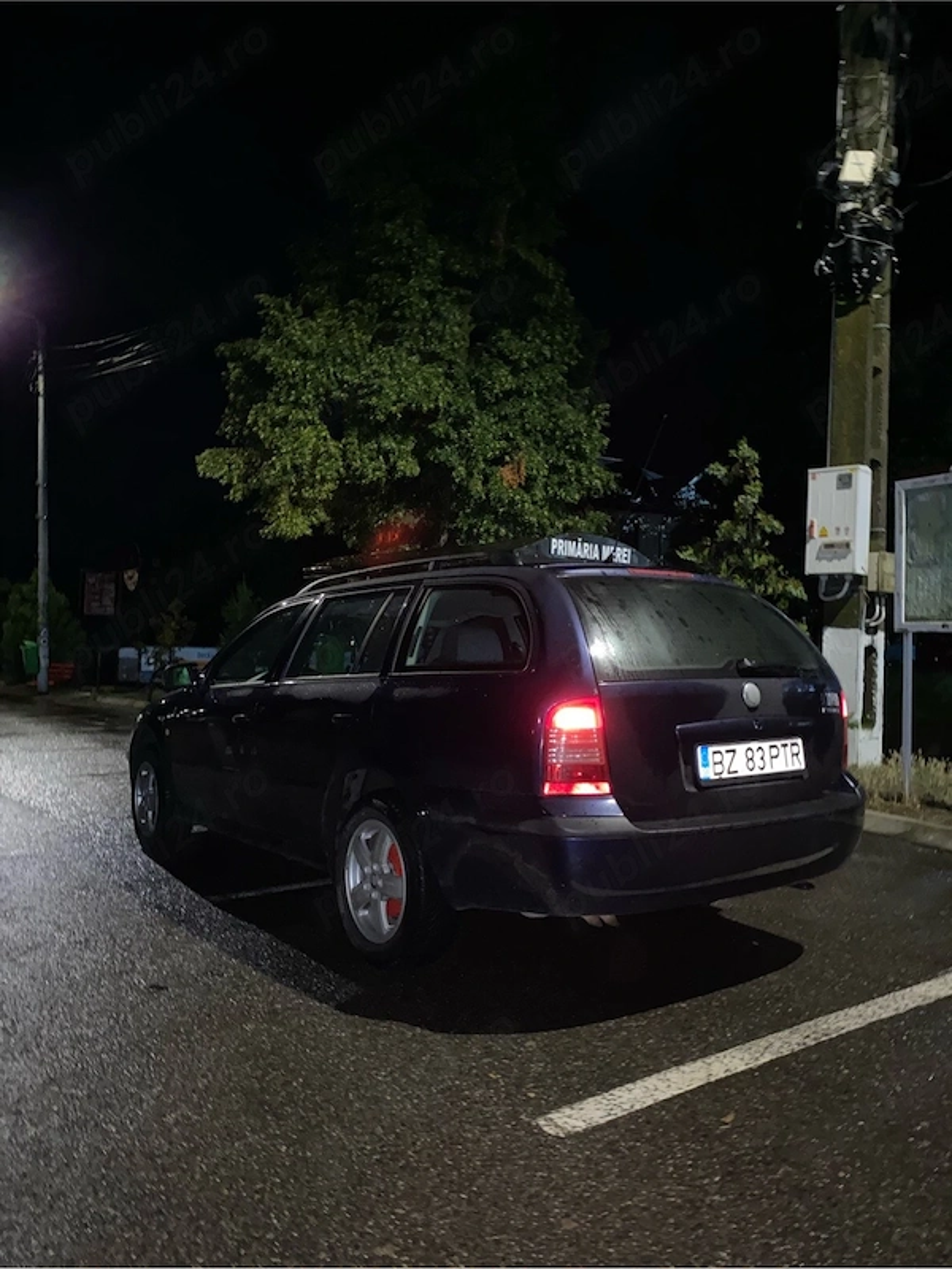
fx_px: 953
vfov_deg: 67.3
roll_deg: -1.0
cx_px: 476
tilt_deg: +0.5
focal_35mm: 26
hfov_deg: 53.1
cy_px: 634
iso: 640
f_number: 1.8
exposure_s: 1/4
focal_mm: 4.25
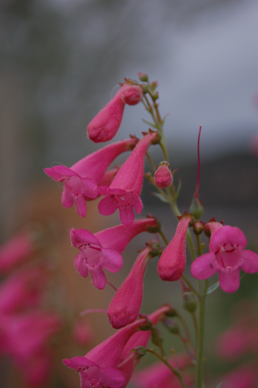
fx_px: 1292
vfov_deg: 17.1
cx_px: 129
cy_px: 194
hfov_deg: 11.4
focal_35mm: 120
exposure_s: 1/50
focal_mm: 80
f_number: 5.6
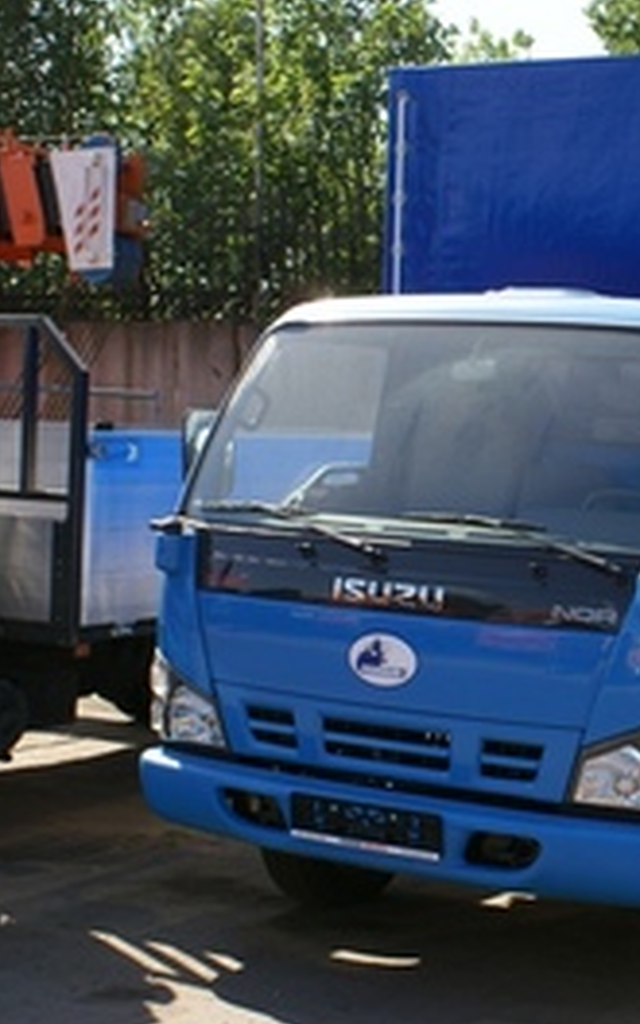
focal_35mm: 65
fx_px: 1814
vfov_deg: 31.5
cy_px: 516
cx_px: 667
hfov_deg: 19.3
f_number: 9
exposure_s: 1/125
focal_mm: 28
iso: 100
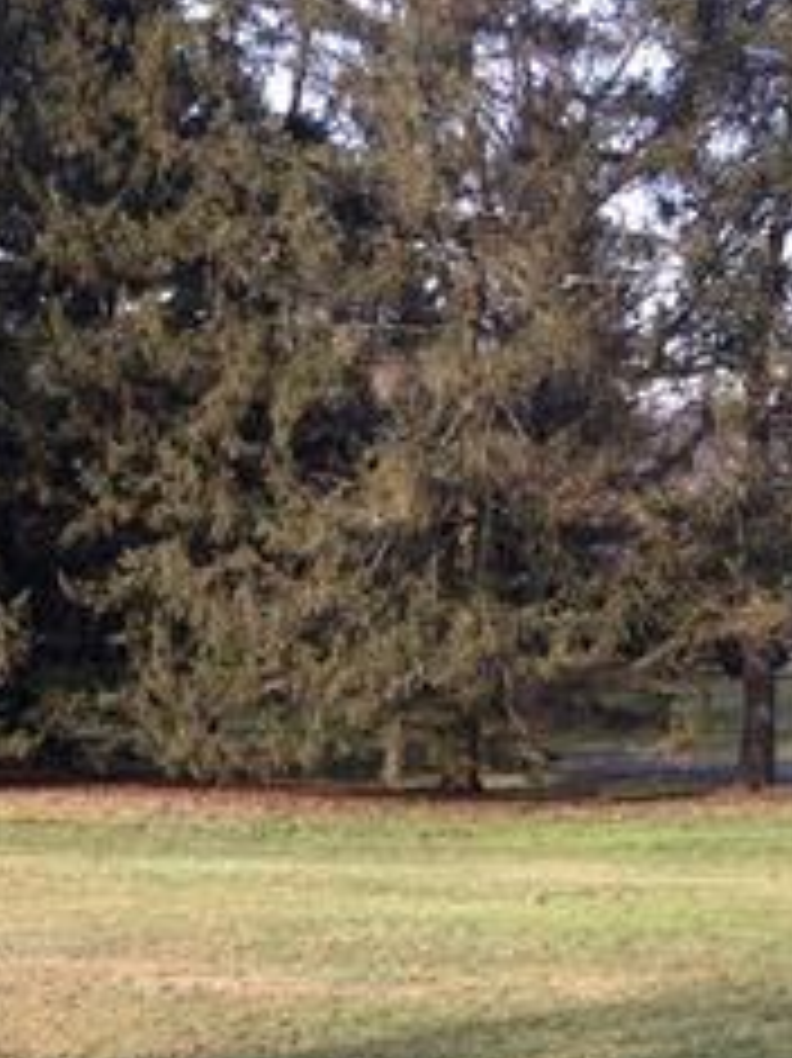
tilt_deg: -11.2
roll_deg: -3.8
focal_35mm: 74
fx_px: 2260
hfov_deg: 19.6
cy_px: 963
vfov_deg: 25.5
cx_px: 122
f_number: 2.2
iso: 25
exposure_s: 1/120
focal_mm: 4.15
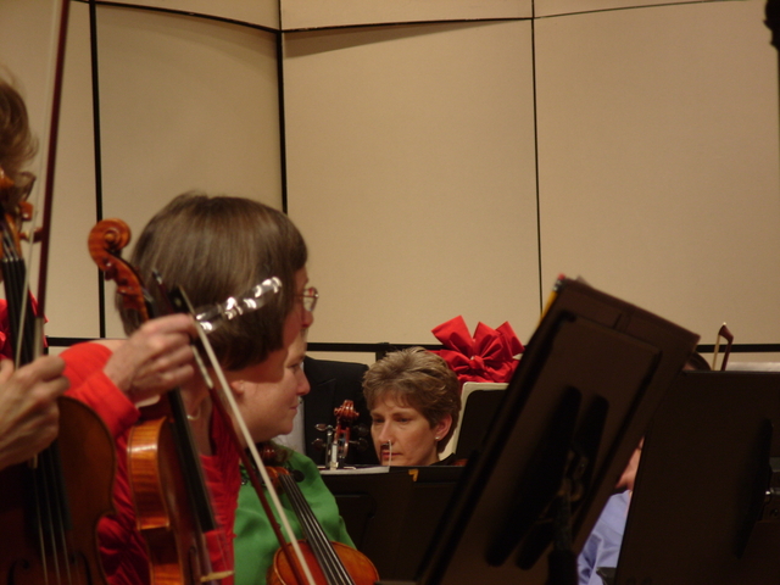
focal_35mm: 175
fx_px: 3943
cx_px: 390
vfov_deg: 8.5
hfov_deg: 11.3
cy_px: 292
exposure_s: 1/20
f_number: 4.5
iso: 100
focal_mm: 39
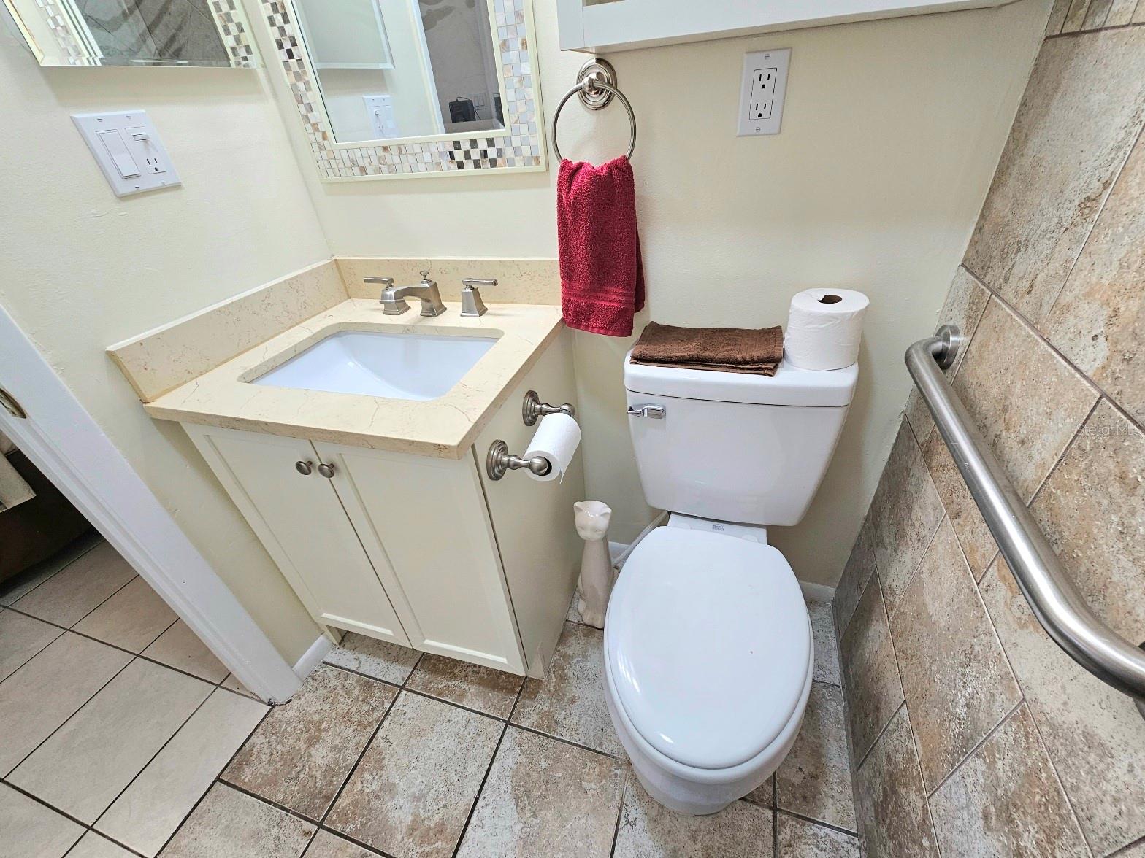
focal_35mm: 13
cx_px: 572
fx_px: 430
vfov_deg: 89.9
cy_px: 429
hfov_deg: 106.2
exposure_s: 1/60.2
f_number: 2.2
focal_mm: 2.2
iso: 100
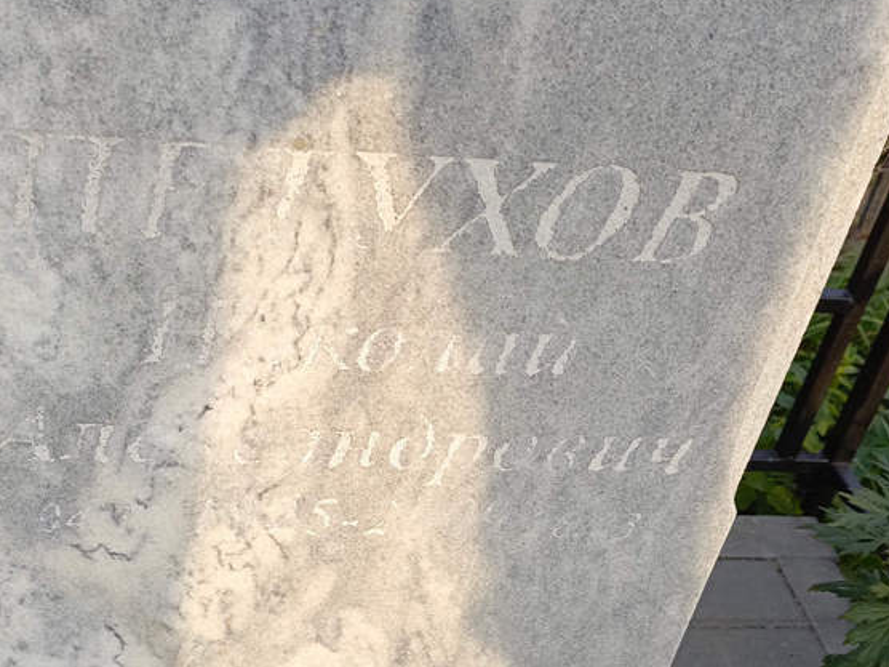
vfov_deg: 39.2
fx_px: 925
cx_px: 397
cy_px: 443
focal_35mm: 36
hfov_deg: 51.3
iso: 112
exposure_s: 1/312
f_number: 1.69
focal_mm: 4.76
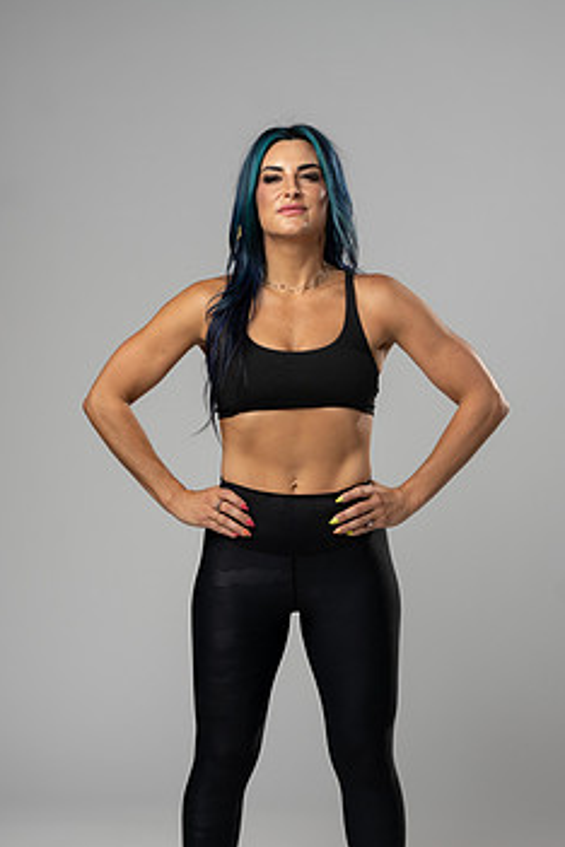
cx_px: 311
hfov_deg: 12.6
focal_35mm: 109
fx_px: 2566
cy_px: 533
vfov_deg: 18.7
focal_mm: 85
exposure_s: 1/160
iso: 200
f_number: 3.2
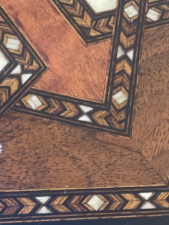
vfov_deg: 19.9
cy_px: 304
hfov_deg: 15.5
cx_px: -71
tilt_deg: -75.1
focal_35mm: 89
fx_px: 580
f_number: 1.6
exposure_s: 1/121
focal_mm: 4.2
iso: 32
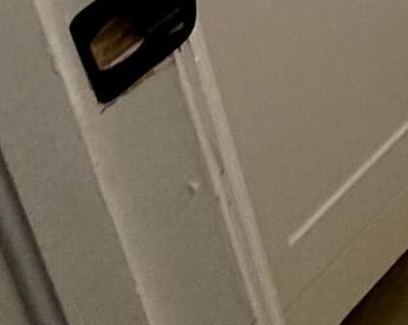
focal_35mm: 85
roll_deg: +2.5
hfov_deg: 15.9
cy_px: -889
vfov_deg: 8.9
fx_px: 1025
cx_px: 882
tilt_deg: -15.5
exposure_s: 1/120
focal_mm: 2.22
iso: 125
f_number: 2.2
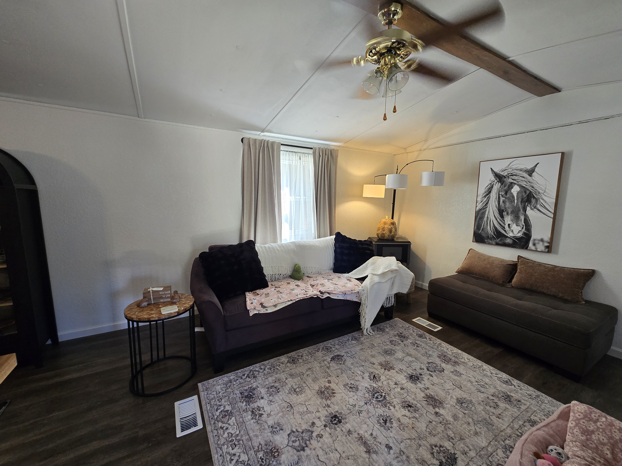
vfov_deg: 89.9
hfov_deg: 106.2
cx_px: 311
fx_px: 234
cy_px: 233
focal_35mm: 13
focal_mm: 2.2
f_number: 2.2
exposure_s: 1/60
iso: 160
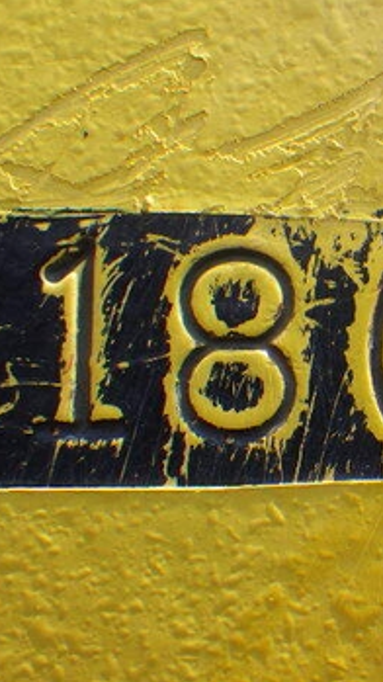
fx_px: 922
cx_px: 451
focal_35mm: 51
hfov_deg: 21.8
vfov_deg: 40.6
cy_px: 332
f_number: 4.6
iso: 125
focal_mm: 6.1
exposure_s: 1/500
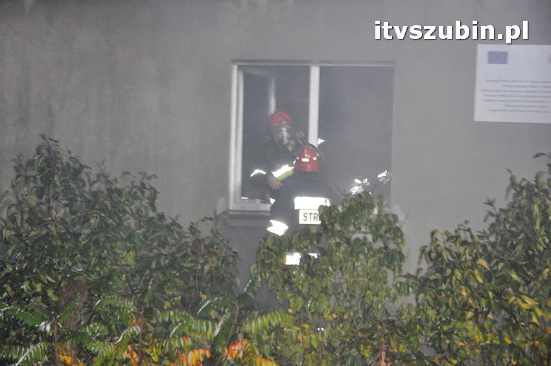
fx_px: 1606
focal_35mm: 105
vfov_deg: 13.0
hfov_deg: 19.5
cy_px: 183
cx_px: 276
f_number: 5.6
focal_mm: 70
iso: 2500
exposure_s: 1/60
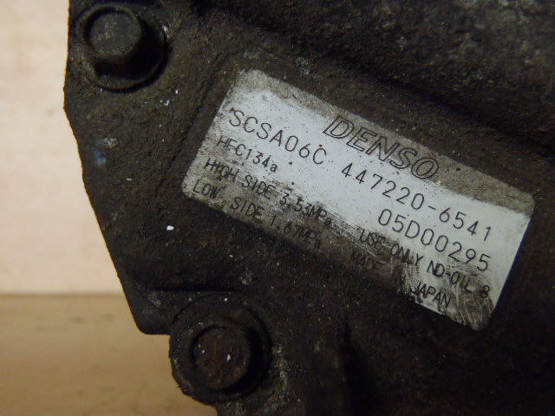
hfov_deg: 50.1
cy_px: 208
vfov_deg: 38.7
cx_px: 278
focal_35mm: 37
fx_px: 593
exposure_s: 1/4
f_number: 4.7
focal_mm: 6.64
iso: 320
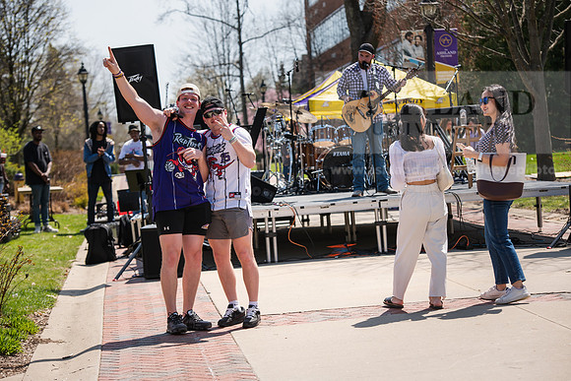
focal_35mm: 105
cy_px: 190
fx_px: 1666
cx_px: 286
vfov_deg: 13.0
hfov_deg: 19.5
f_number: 4.5
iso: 125
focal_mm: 105
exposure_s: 1/640
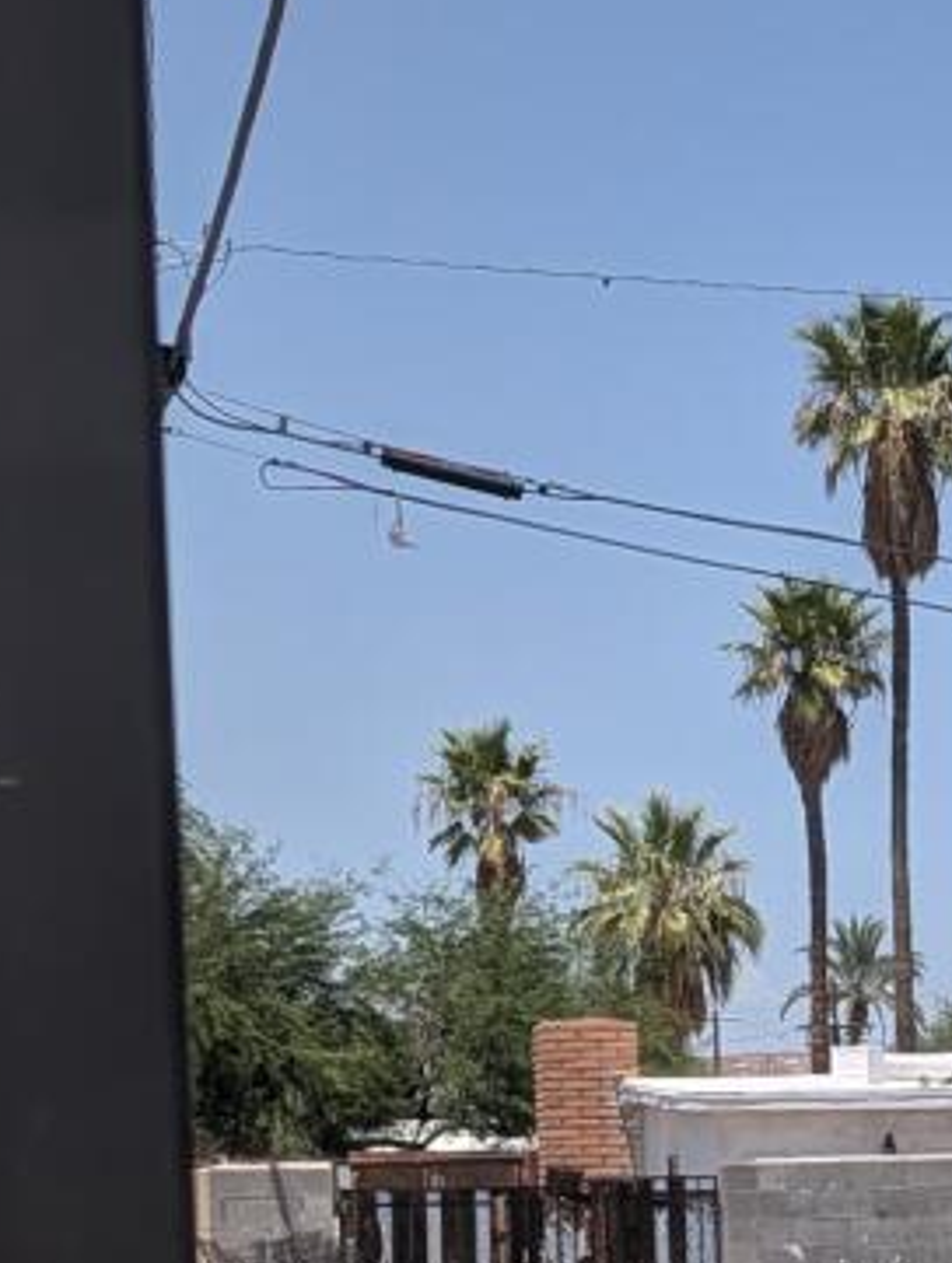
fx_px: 4863
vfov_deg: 14.5
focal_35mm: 133
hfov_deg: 10.8
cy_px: 1371
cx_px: 1458
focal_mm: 6.9
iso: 23
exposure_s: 1/1203
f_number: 1.68
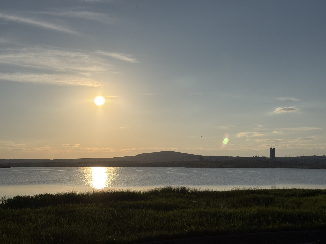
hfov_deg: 39.7
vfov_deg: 30.3
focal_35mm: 48
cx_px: 163
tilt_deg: +4.8
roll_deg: +0.3
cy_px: 122
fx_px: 452
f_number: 1.78
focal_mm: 6.76
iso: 80
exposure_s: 1/27778
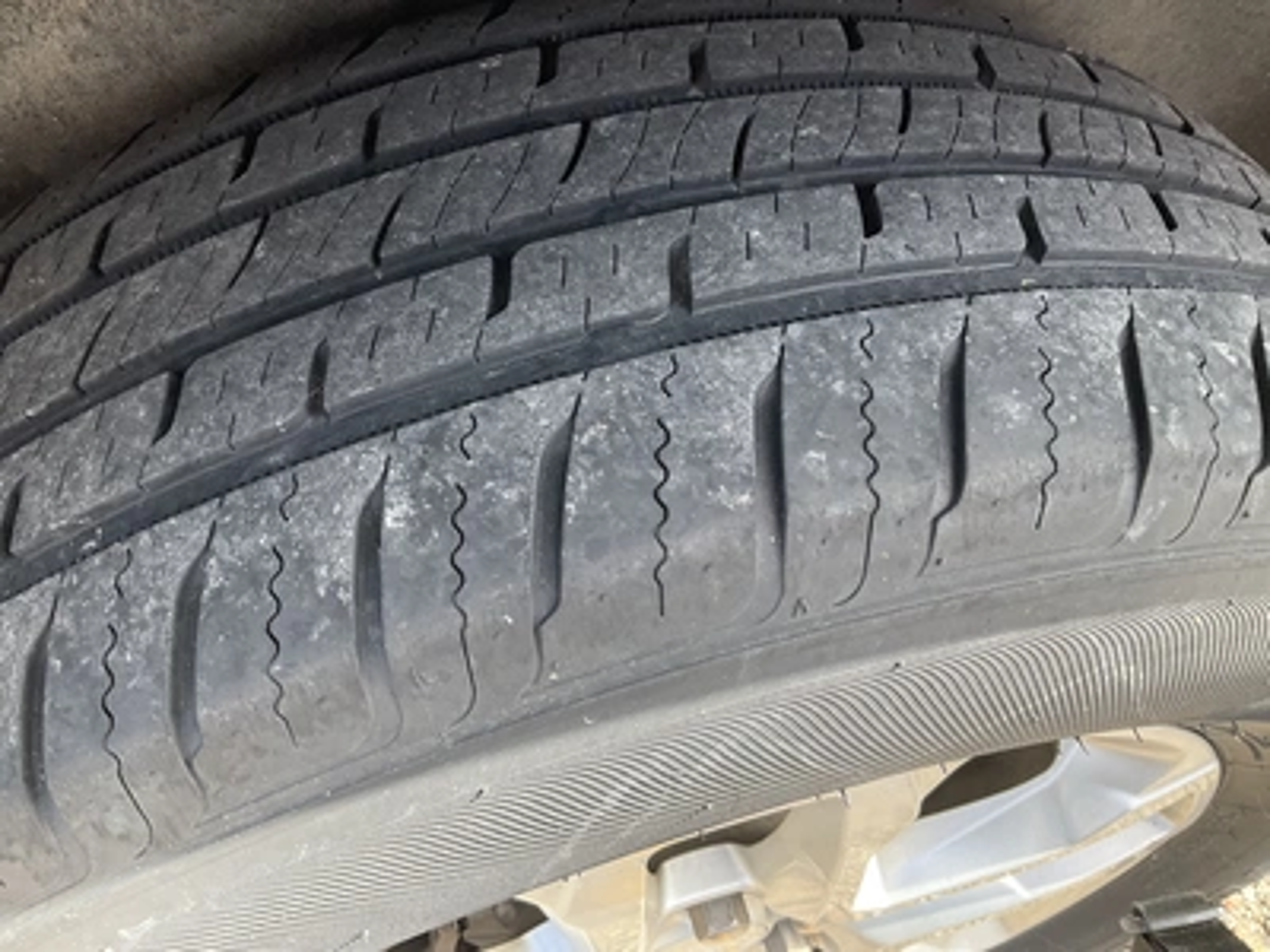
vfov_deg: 48.2
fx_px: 1064
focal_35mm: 29
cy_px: 476
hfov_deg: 61.7
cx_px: 635
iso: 32
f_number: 1.8
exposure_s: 1/148
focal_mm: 3
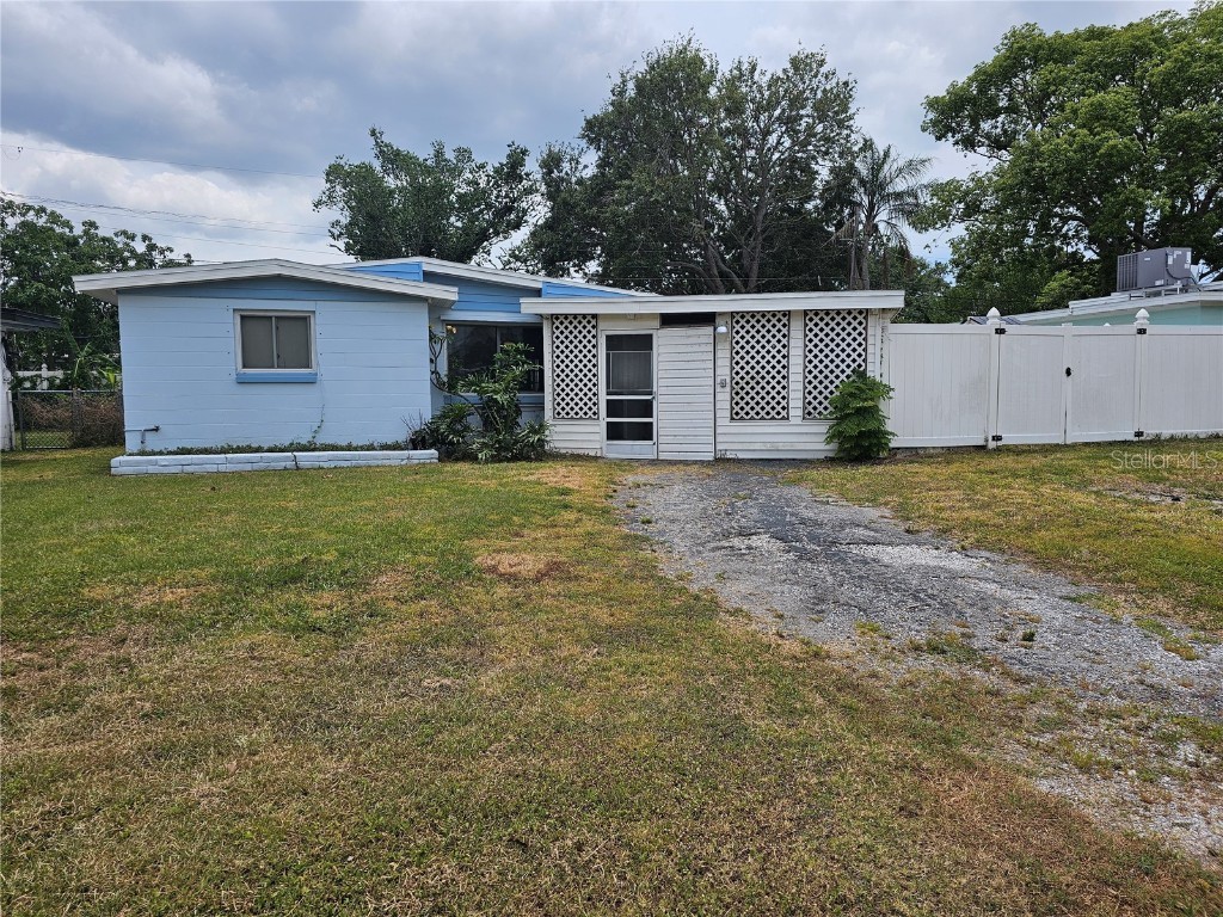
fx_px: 813
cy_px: 458
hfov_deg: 73.9
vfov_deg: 58.9
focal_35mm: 23
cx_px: 612
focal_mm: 6.3
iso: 10
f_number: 1.7
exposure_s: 1/732
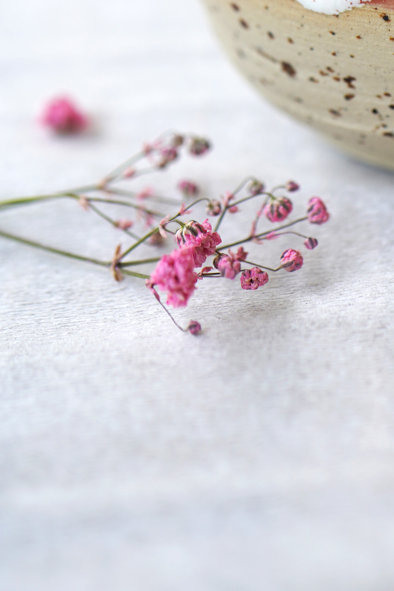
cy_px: -134
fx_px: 2035
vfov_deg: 15.8
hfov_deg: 10.9
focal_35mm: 124
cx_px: 461
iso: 100
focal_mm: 50
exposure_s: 1/60
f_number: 3.2
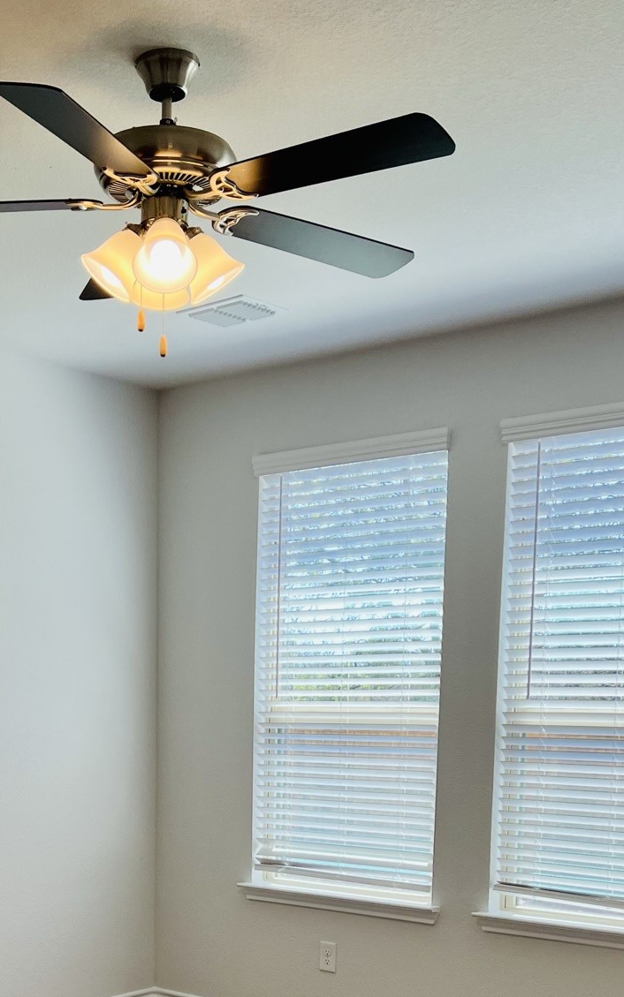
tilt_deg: -6.7
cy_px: 855
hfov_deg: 25.5
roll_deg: -0.4
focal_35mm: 50
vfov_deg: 38.1
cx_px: 141
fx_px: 1360
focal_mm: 5.7
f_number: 1.5
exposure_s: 1/340
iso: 50
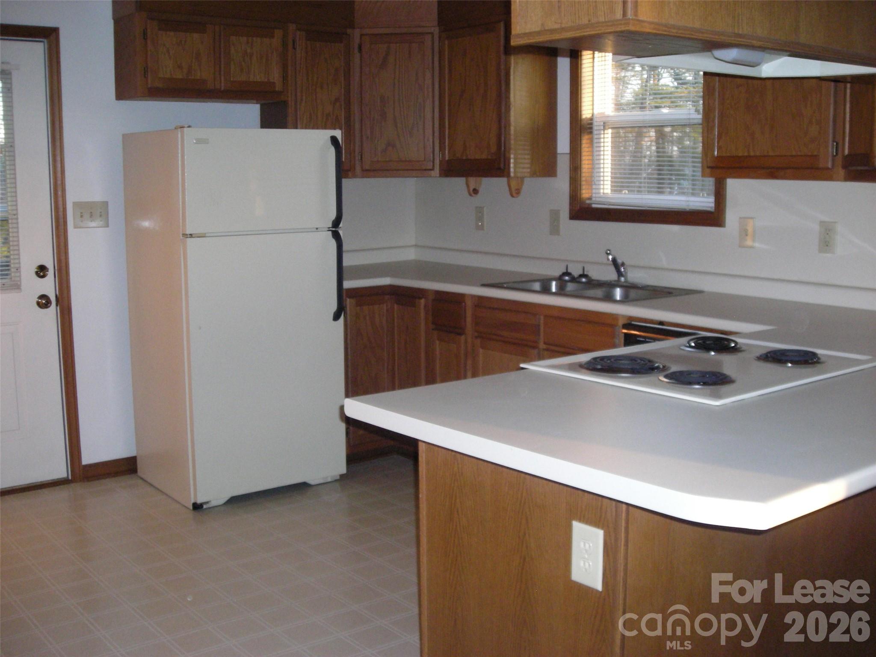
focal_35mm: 38
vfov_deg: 37.7
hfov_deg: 49.0
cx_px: 438
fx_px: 962
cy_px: 328
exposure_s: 1/60
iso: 264
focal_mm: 6.3
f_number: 3.2
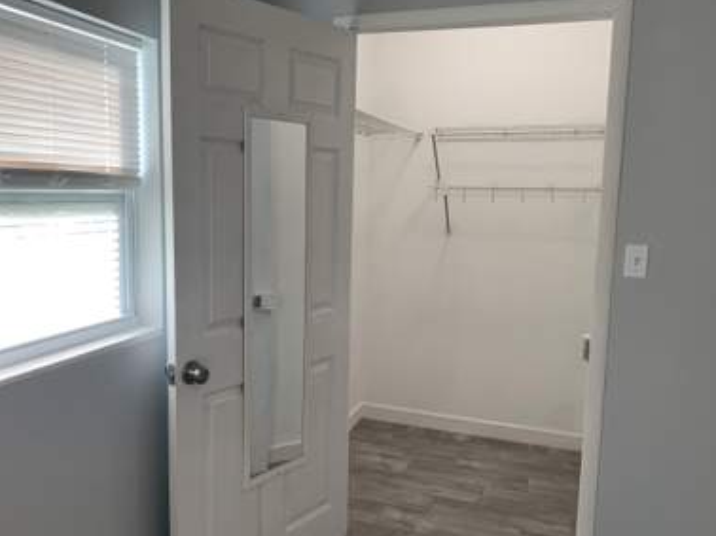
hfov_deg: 55.1
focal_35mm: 33
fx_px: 682
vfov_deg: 42.8
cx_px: 301
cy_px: 300
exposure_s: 1/120
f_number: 1.8
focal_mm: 4.25
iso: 50
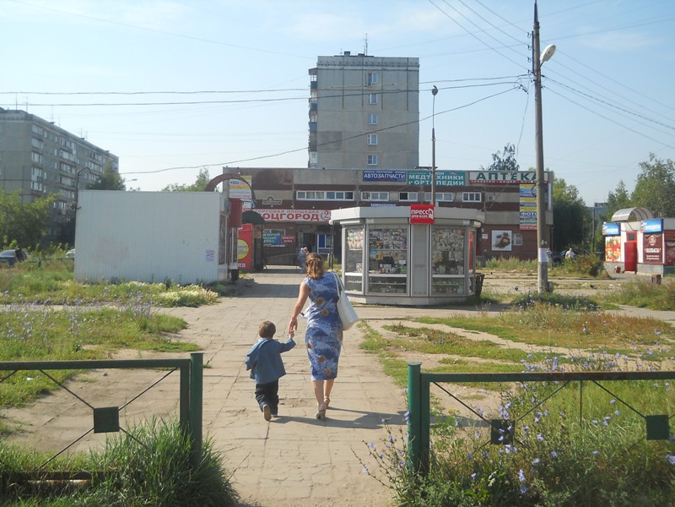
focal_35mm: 41
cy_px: 254
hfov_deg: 45.8
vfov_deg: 35.1
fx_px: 799
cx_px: 338
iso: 80
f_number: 5.5
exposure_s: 1/250
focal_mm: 6.72
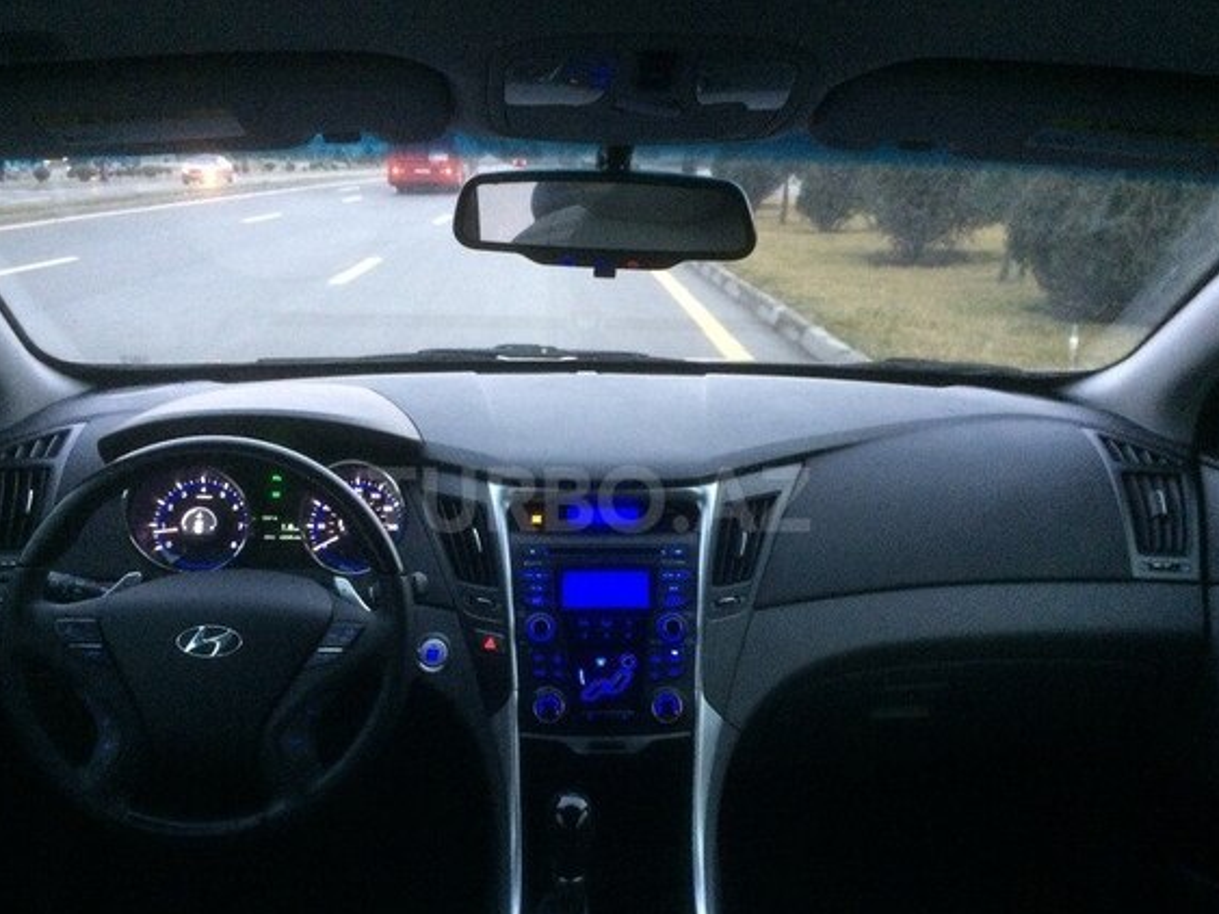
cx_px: 589
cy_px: 499
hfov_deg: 54.0
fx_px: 1197
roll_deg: -0.6
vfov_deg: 41.7
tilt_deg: -16.9
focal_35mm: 34
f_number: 2.2
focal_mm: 4.15
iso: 250
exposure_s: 1/25
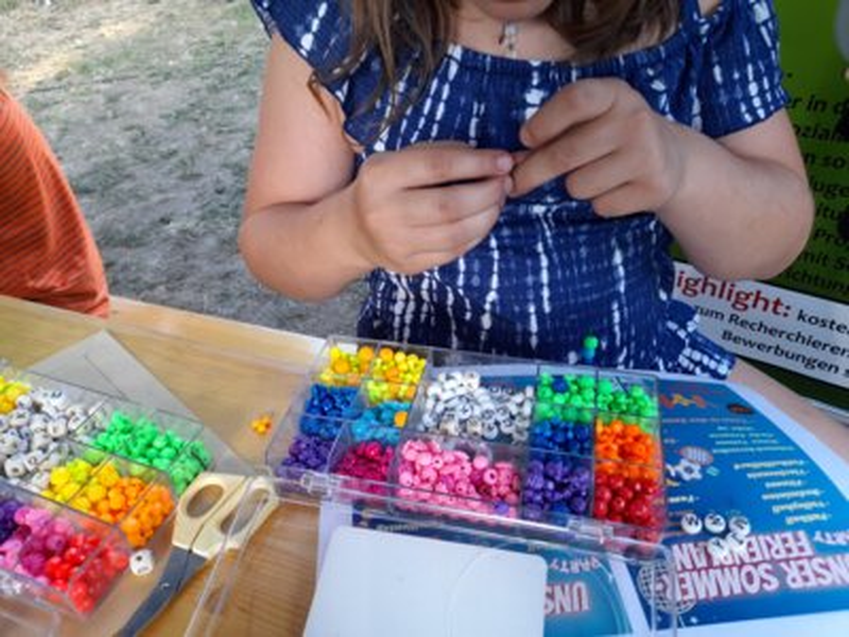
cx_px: 424
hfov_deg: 69.4
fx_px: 613
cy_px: 318
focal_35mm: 25
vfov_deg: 54.9
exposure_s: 1/50
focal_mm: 4.6
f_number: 2
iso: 40
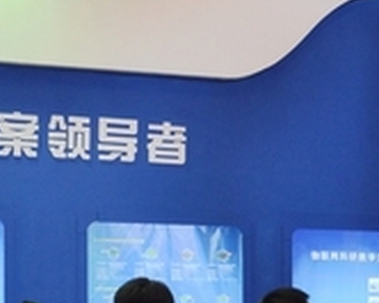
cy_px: 355
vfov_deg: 13.4
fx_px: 1257
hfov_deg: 17.0
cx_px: 75
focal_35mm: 112
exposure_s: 1/125
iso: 400
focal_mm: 22
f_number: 3.8
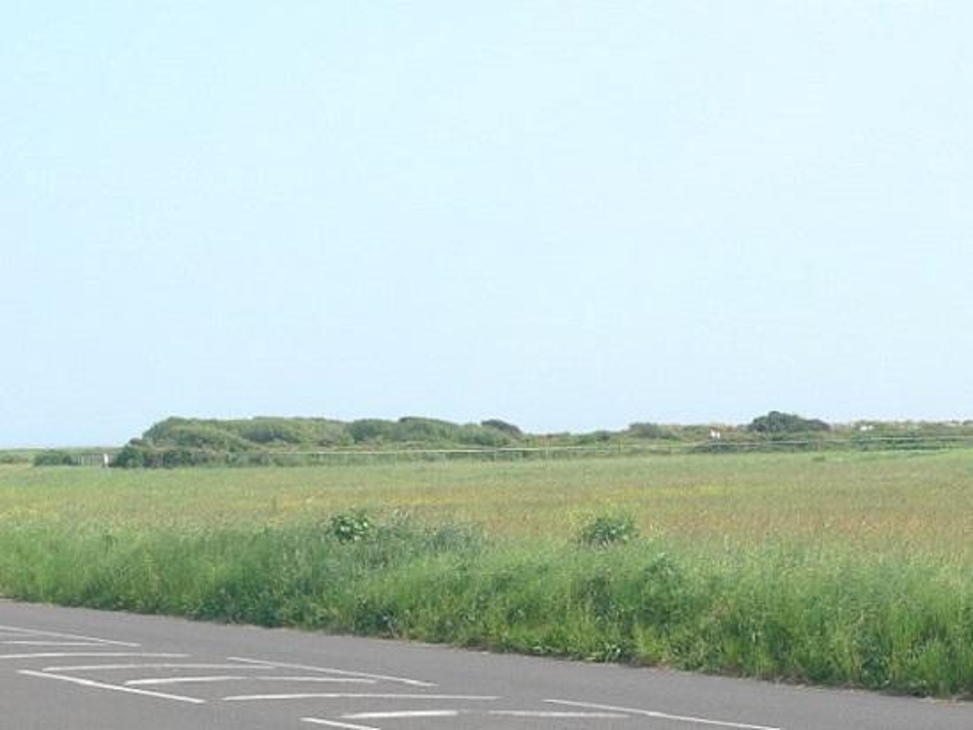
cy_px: 365
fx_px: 3036
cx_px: 486
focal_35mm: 108
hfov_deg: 18.2
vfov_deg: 13.7
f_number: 3.2
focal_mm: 12.8
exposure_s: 1/500
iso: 80
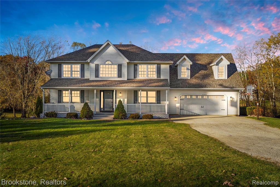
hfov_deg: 55.8
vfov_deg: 38.9
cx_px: 140
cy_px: 94
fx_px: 264
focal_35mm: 34
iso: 100
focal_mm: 34
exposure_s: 1/500
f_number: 4
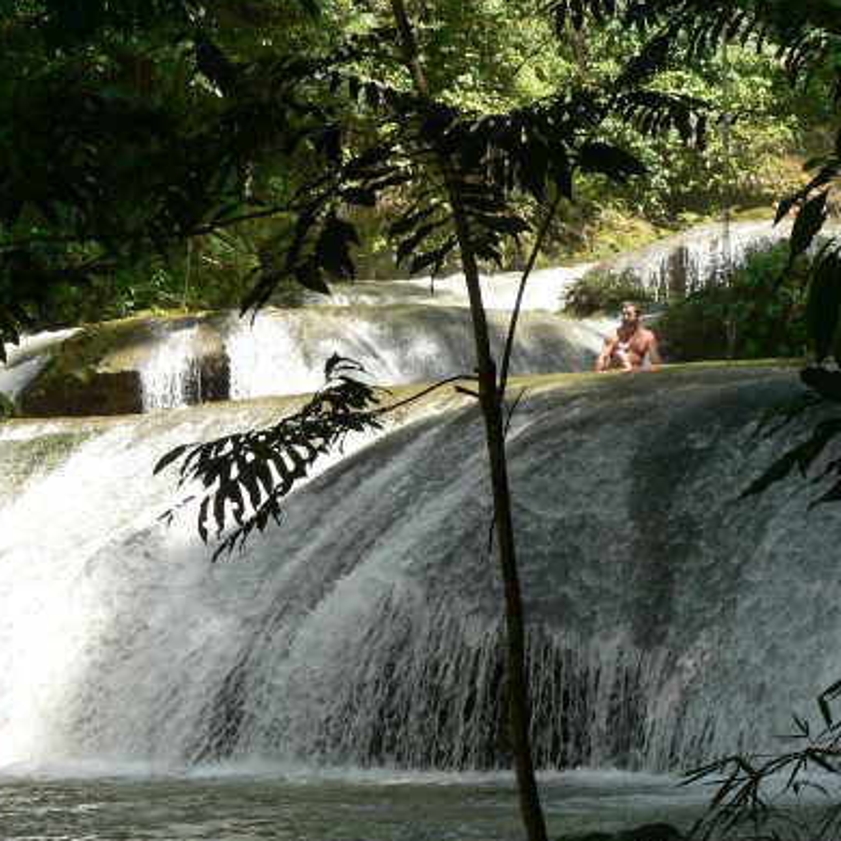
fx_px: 3986
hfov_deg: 12.0
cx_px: 555
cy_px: 452
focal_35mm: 145
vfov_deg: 12.0
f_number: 4
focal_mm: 19.5
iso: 64
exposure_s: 1/125
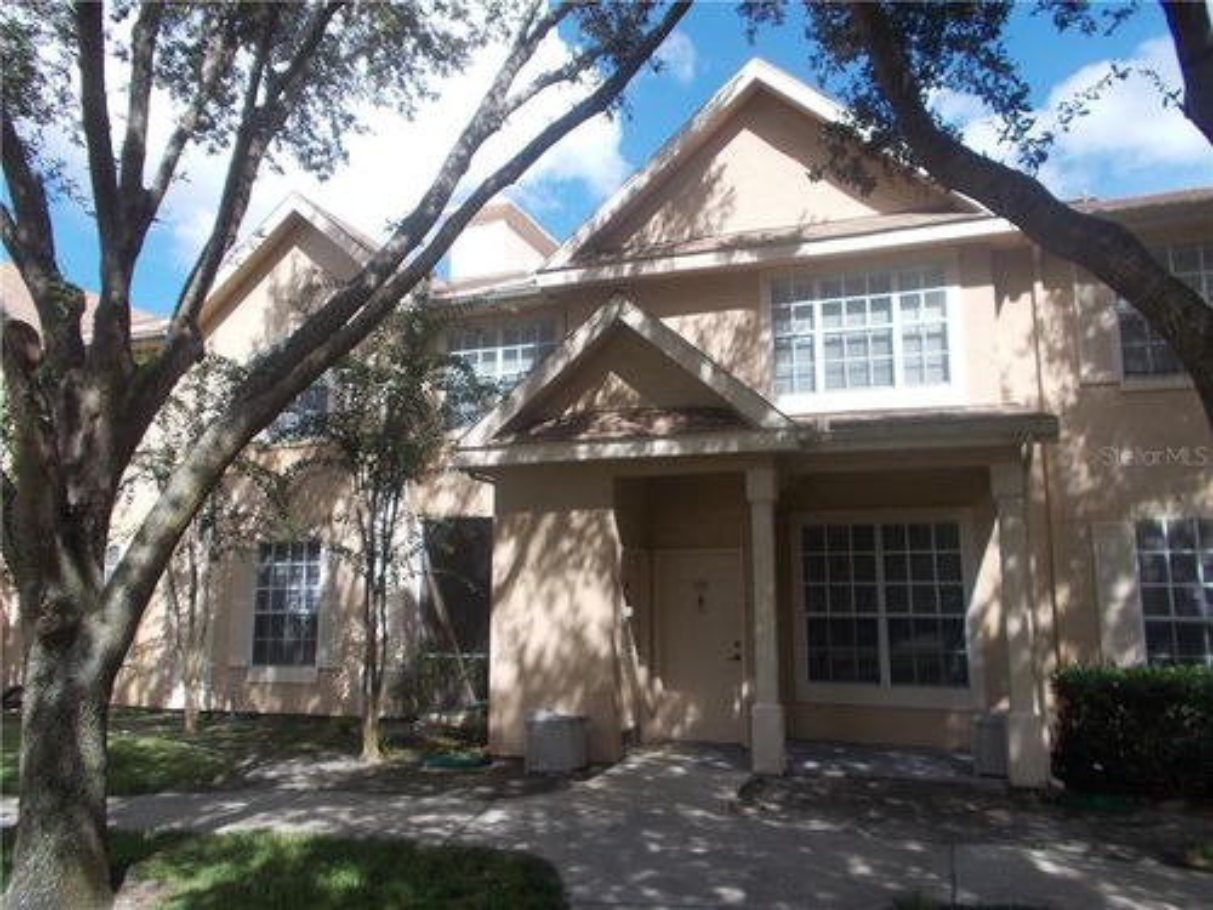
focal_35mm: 26
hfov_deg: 67.3
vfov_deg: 53.1
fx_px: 911
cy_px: 455
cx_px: 606
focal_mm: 4.6
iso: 80
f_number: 8
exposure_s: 1/80
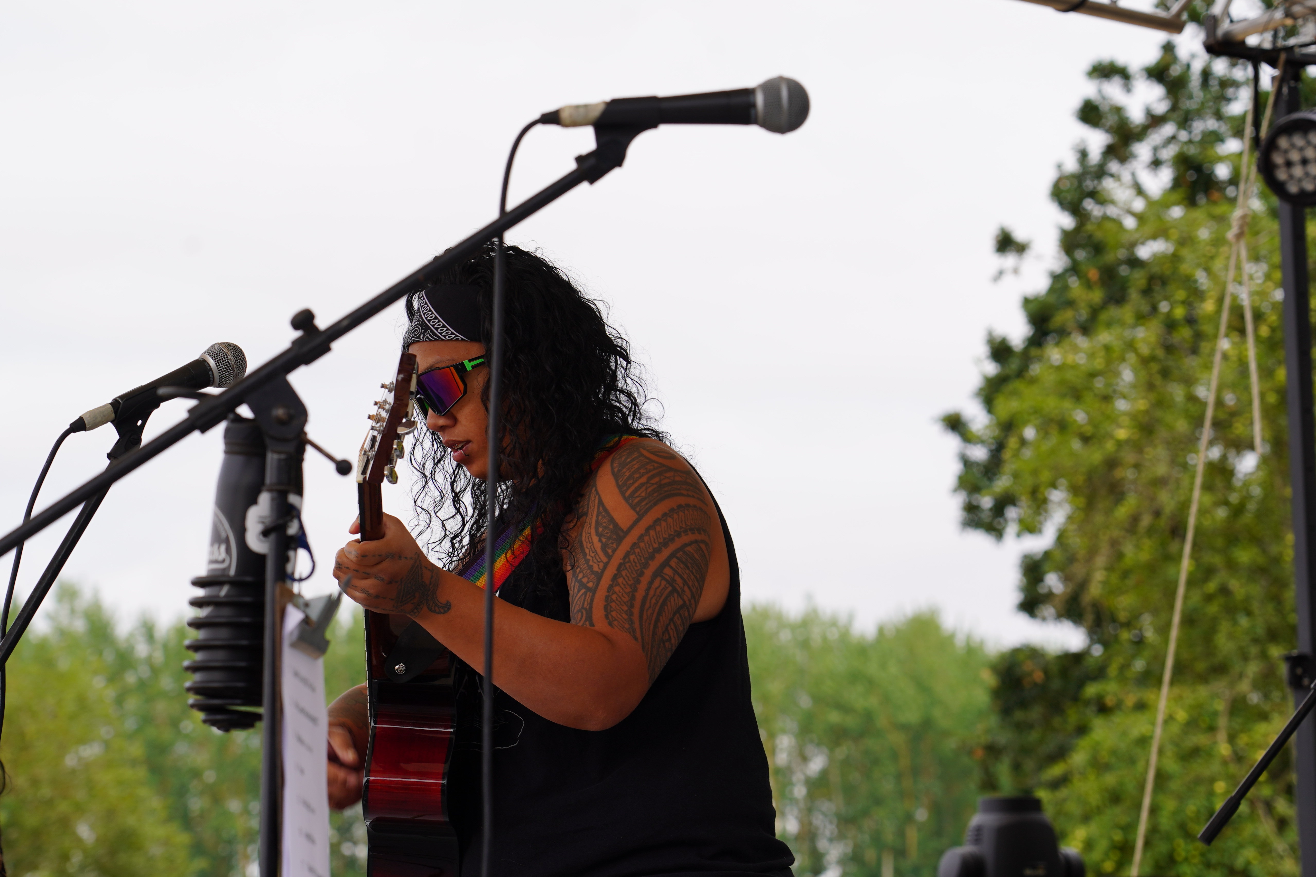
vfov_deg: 11.1
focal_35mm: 123
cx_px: 590
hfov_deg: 16.6
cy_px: 440
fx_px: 4496
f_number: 6.3
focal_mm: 105
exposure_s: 1/200
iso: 100
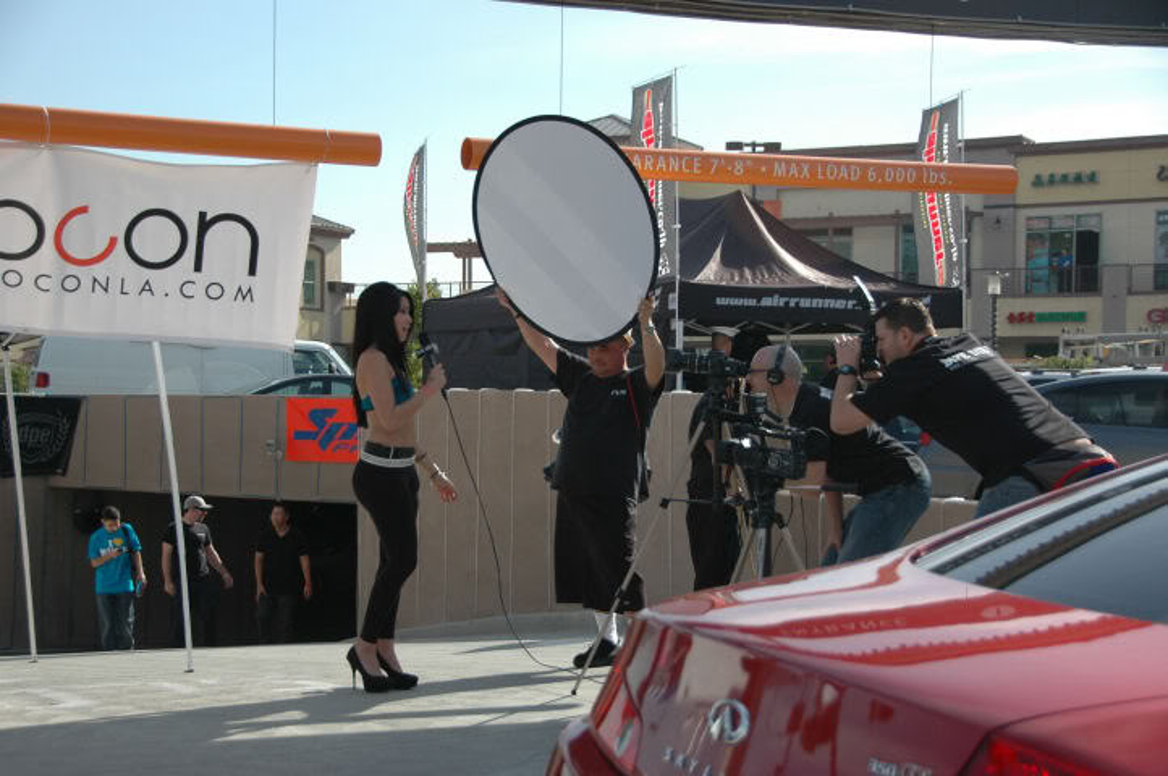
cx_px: 584
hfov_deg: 29.3
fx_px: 2237
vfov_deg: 19.7
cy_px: 388
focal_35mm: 69
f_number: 4.8
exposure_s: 1/1000
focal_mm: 46
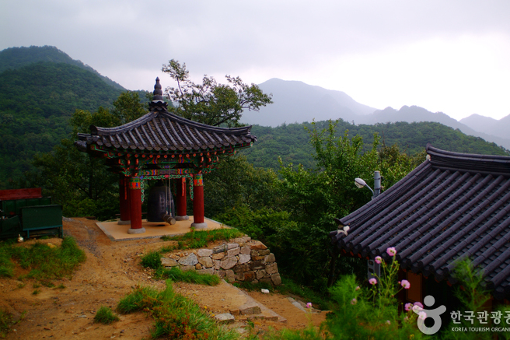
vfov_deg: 41.1
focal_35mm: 32
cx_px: 269
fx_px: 453
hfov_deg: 58.7
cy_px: 163
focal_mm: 20
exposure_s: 1/30
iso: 100
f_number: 2.8
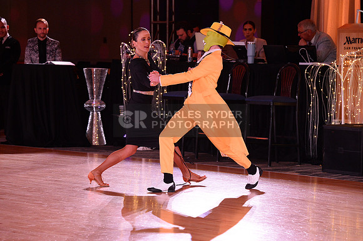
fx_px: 1712
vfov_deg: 8.1
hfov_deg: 12.1
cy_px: 120
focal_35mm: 170
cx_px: 182
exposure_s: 1/250
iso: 4000
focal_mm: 170
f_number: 6.3
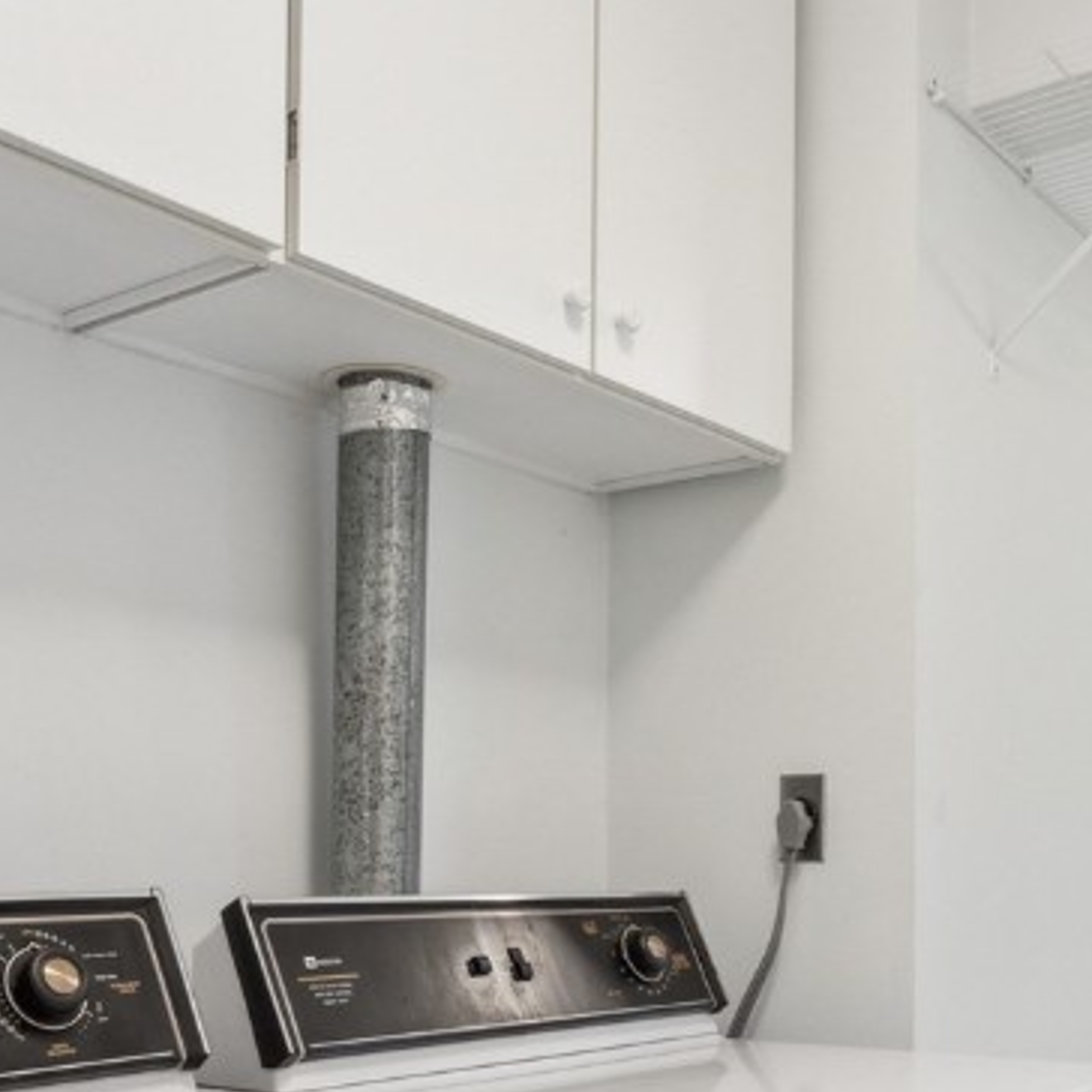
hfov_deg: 39.1
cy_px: 828
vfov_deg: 38.1
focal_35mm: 43
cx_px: 615
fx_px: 1535
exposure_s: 1/13
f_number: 10
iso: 800
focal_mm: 16
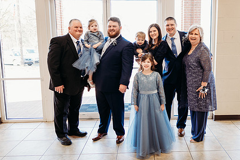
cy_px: 73
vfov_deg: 35.9
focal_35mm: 37
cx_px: 155
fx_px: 247
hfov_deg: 51.2
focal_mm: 24
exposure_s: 1/160
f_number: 2
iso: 400
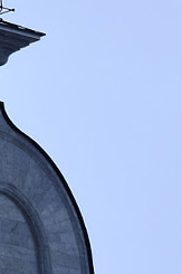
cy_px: -414
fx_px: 3351
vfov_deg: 4.6
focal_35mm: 441
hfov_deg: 3.1
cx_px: -368
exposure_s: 1/500
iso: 250
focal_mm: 45
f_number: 8
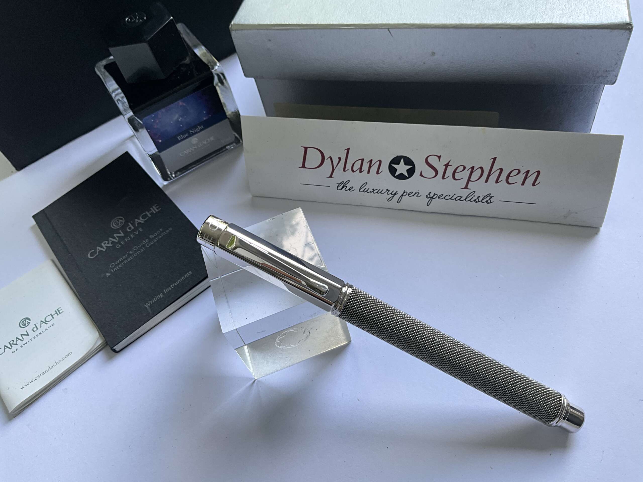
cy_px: 241
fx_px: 539
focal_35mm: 29
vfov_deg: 48.2
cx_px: 322
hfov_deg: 61.7
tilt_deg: -53.6
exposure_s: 1/122
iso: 40
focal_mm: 3
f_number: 1.8
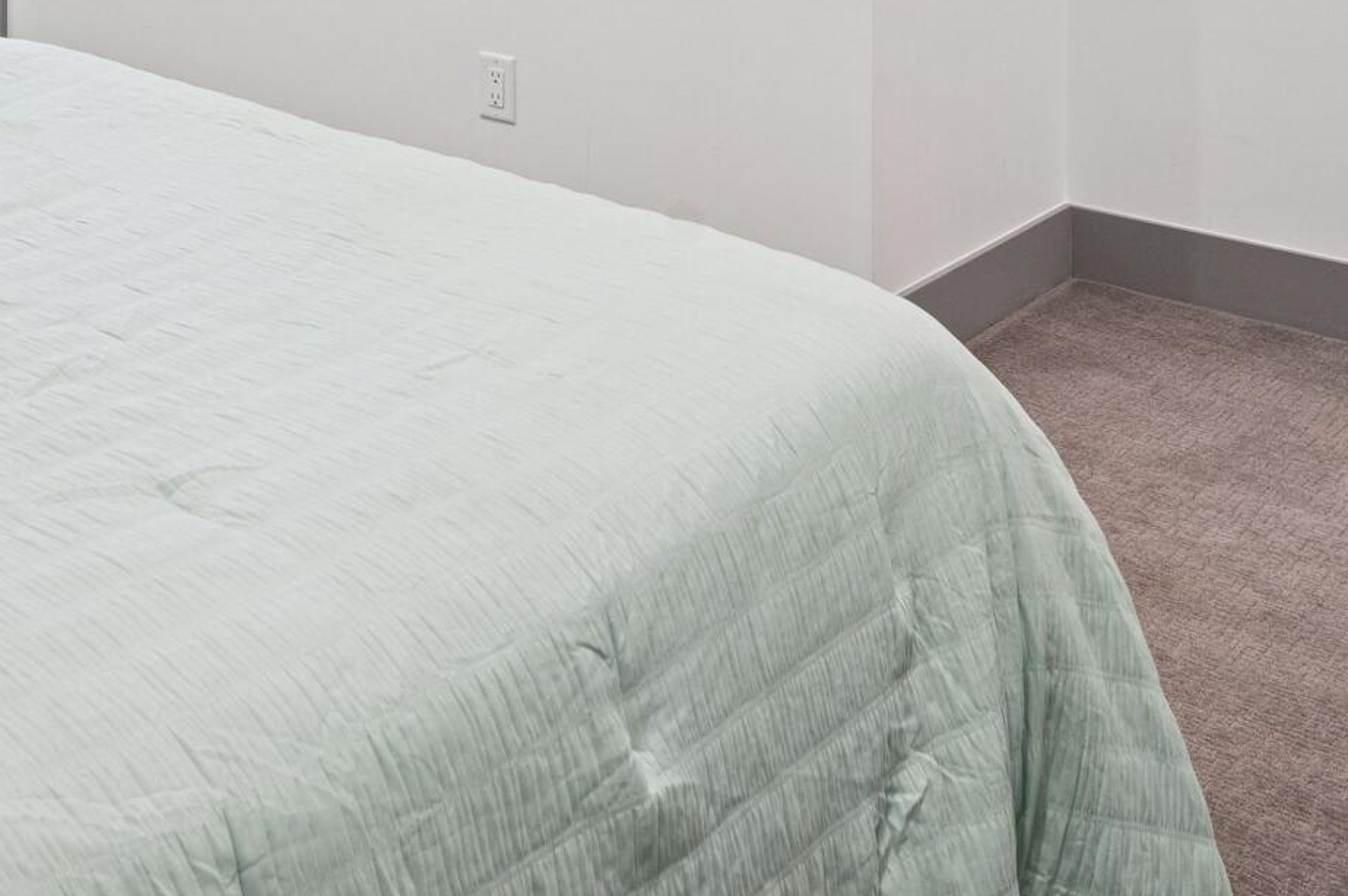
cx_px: -3
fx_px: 1946
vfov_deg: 22.1
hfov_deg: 34.7
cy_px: -395
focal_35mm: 52
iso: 400
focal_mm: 16
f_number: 9
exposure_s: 1/15
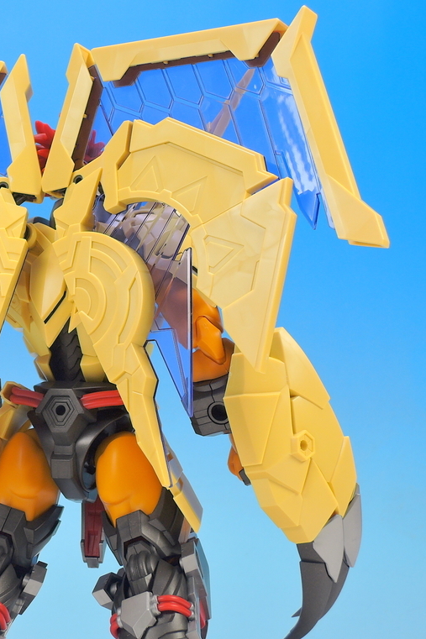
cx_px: 66
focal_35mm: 105
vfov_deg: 19.5
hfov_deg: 13.0
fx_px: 1864
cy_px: 317
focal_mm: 16
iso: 80
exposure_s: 1/2.5
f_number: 5.2
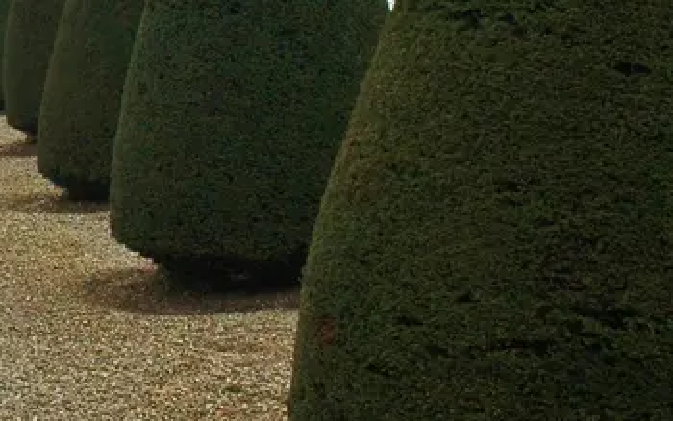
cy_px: 18
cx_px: -169
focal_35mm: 123
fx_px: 2257
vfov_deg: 10.6
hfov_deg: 16.2
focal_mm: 22
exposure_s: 1/160
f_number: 9
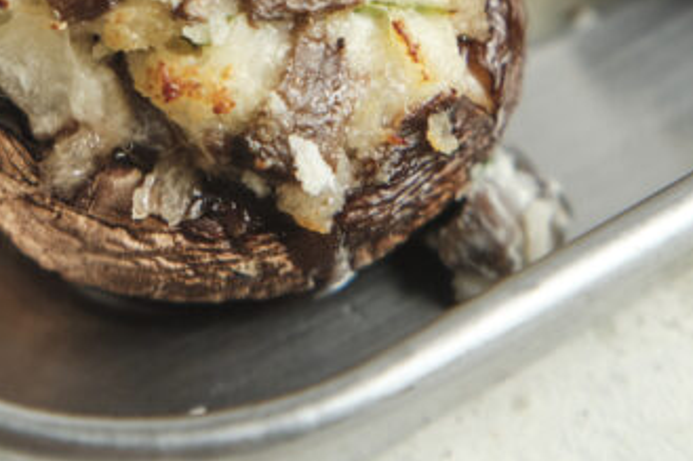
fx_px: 5868
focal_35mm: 305
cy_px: -392
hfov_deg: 6.8
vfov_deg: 4.5
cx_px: 248
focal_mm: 65.4
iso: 200
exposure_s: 1/80
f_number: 4.5
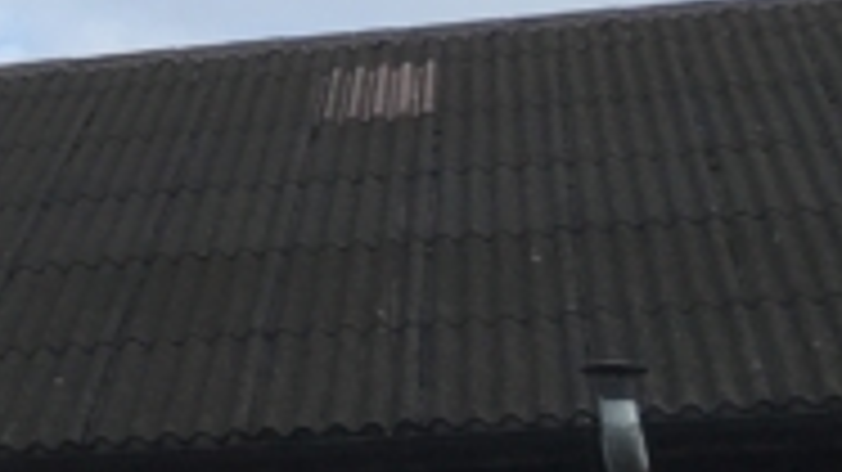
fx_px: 3861
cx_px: -1004
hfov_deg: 11.0
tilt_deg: +26.5
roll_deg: -3.5
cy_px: -598
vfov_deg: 6.7
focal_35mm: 173
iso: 25
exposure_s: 1/630
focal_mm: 4.15
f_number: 2.2
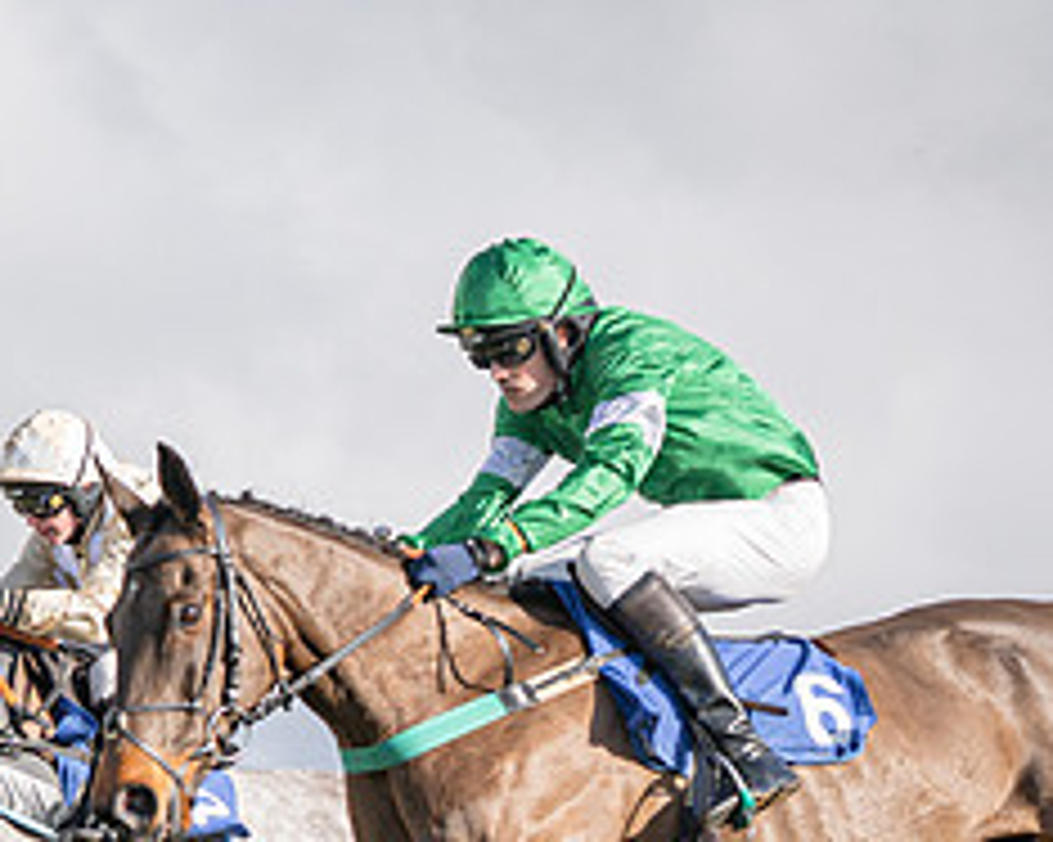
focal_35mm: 241
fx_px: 7508
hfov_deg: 8.0
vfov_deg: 6.4
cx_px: 598
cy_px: 691
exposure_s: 1/1250
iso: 200
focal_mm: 55
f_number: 4
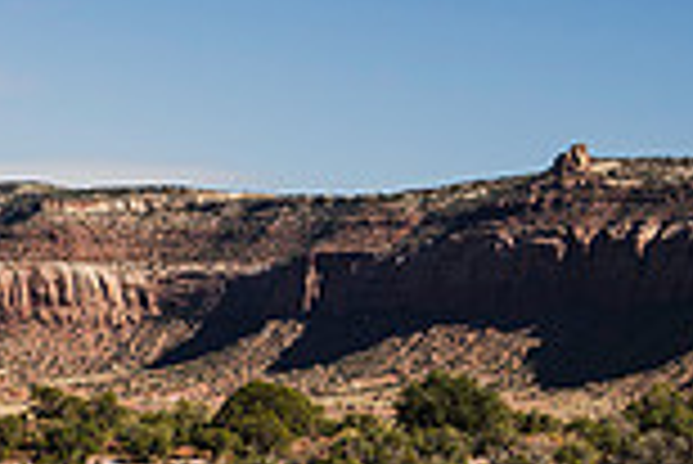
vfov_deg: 8.3
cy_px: 851
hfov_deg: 12.3
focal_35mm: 159
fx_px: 3064
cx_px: -334
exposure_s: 1/800
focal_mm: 39
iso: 100
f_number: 5.6
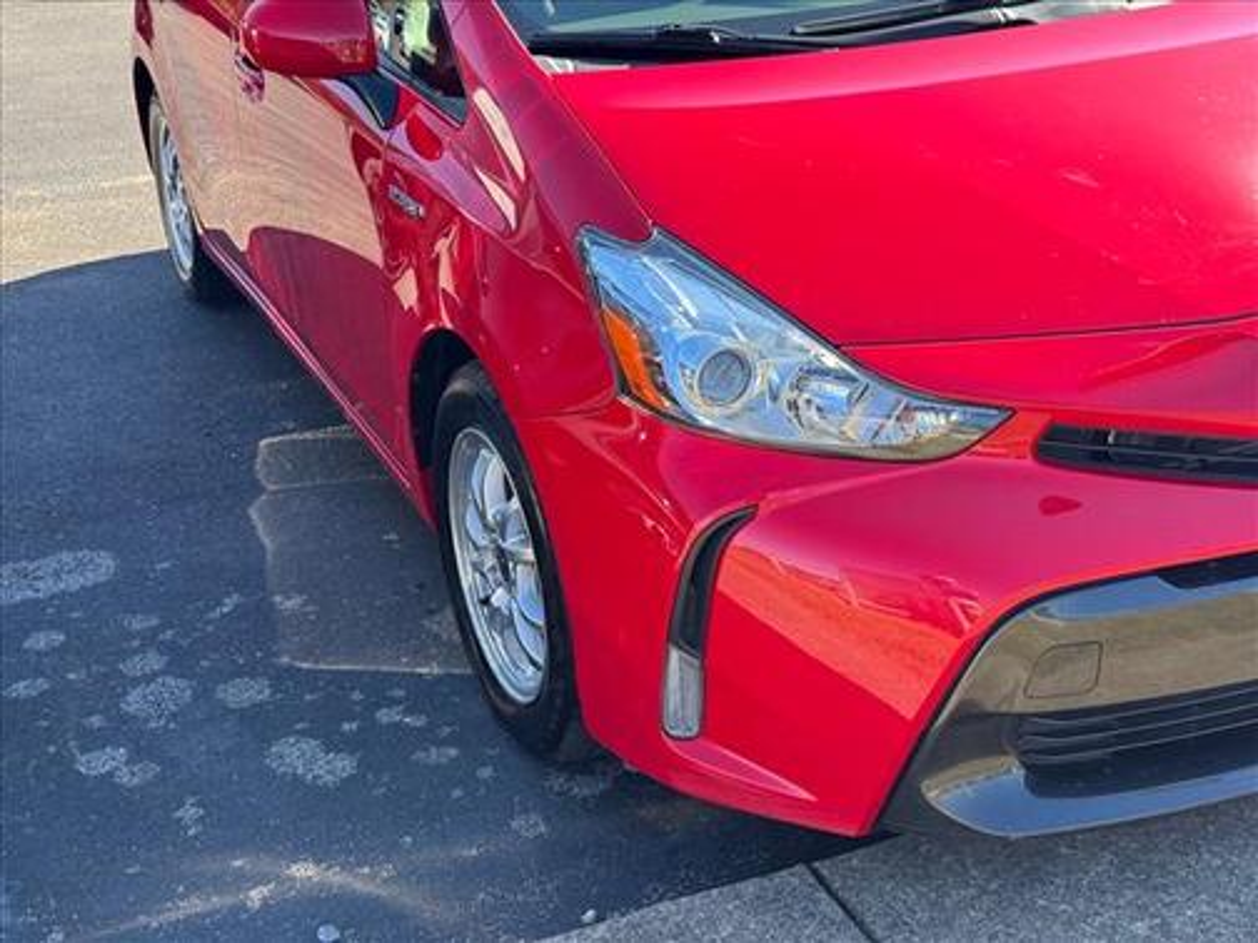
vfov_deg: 30.3
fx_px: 1744
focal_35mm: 48
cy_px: 472
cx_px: 629
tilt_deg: -26.9
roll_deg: +1.2
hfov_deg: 39.7
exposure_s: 1/477
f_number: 1.78
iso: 64
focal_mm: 6.76
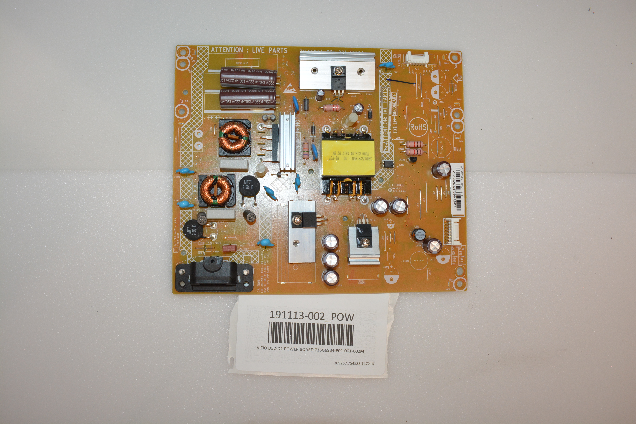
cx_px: 318
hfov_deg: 61.9
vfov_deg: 43.6
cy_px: 212
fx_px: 530
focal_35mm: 30
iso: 1000
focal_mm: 20
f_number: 8
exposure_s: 1/200
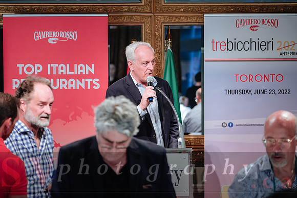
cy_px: 92
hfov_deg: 11.5
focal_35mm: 178
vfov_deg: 7.7
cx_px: 138
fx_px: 1471
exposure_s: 1/125
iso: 1600
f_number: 2.8
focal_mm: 110.6
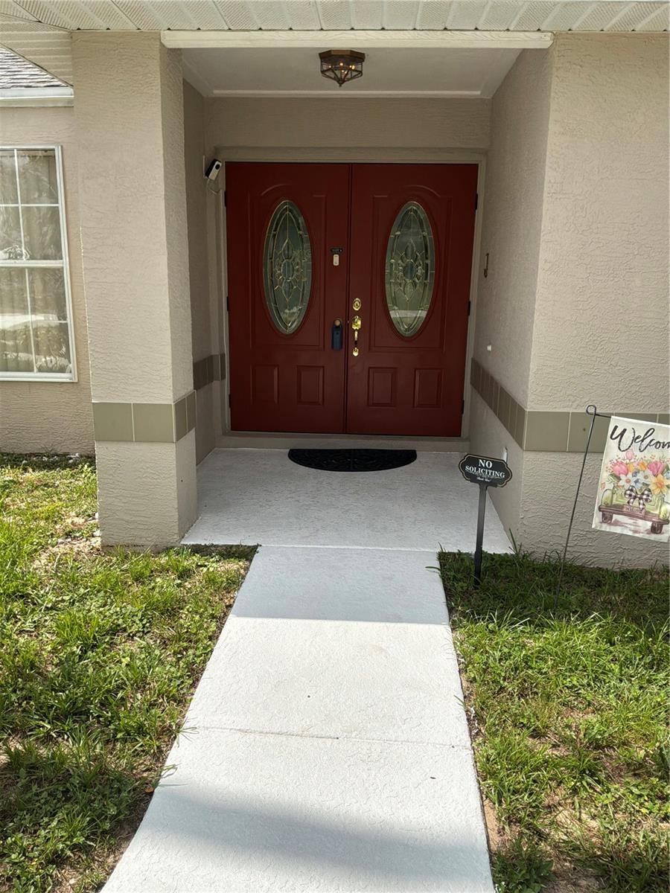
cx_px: 335
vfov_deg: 63.4
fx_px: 723
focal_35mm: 28
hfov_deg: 49.7
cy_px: 446
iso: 32
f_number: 1.8
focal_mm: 3
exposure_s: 1/2801
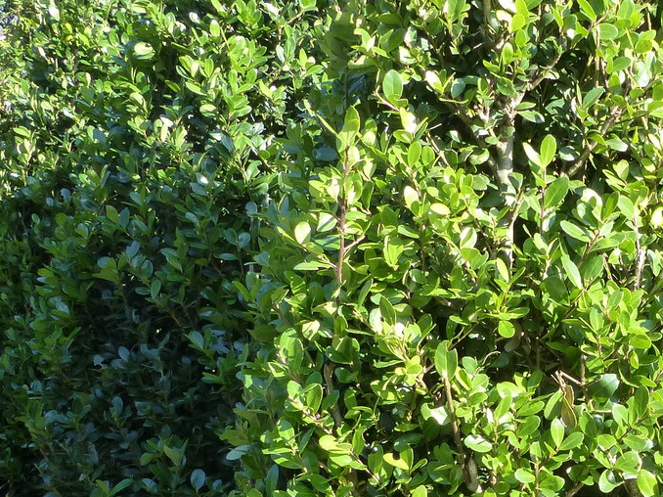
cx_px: 607
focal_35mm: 59
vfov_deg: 24.4
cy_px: 401
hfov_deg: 31.1
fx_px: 1130
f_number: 4
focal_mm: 4.5
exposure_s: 1/160
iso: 160
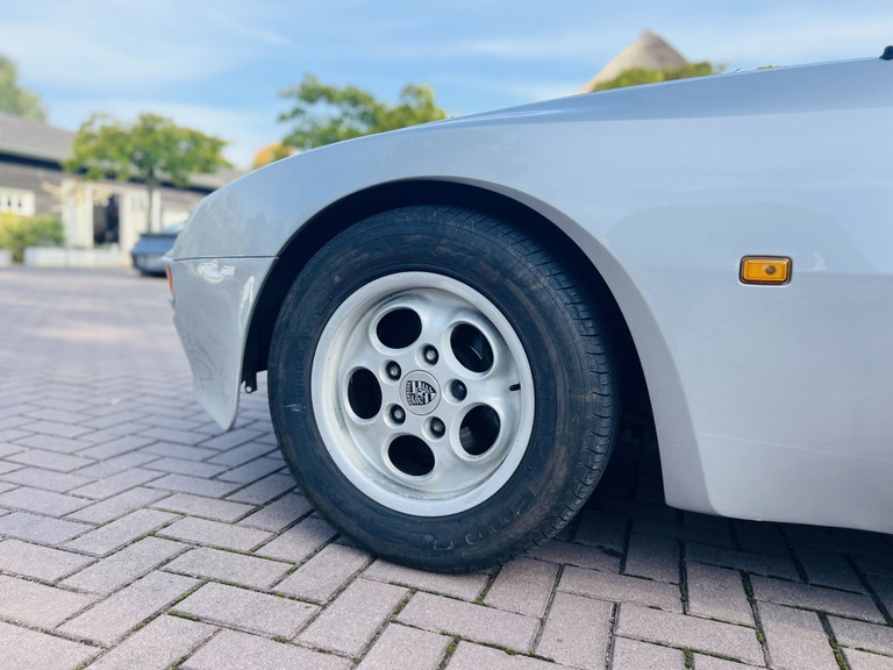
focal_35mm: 26
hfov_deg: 67.3
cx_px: 446
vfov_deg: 53.1
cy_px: 335
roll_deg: -0.4
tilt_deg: -6.0
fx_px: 671
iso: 50
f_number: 1.5
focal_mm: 5.7
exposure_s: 1/873
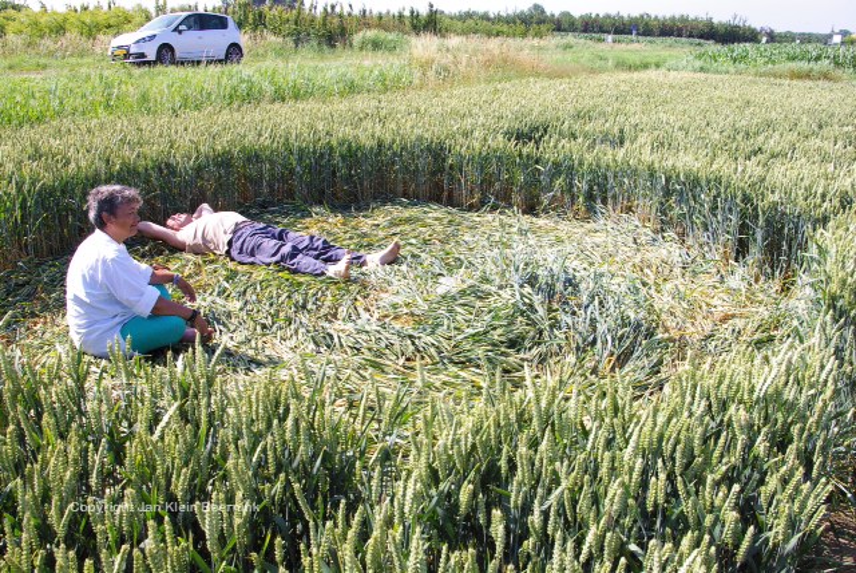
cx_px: 428
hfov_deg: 59.4
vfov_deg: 41.8
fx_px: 750
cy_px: 286
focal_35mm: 32
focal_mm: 21
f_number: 13
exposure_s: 1/500
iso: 1600
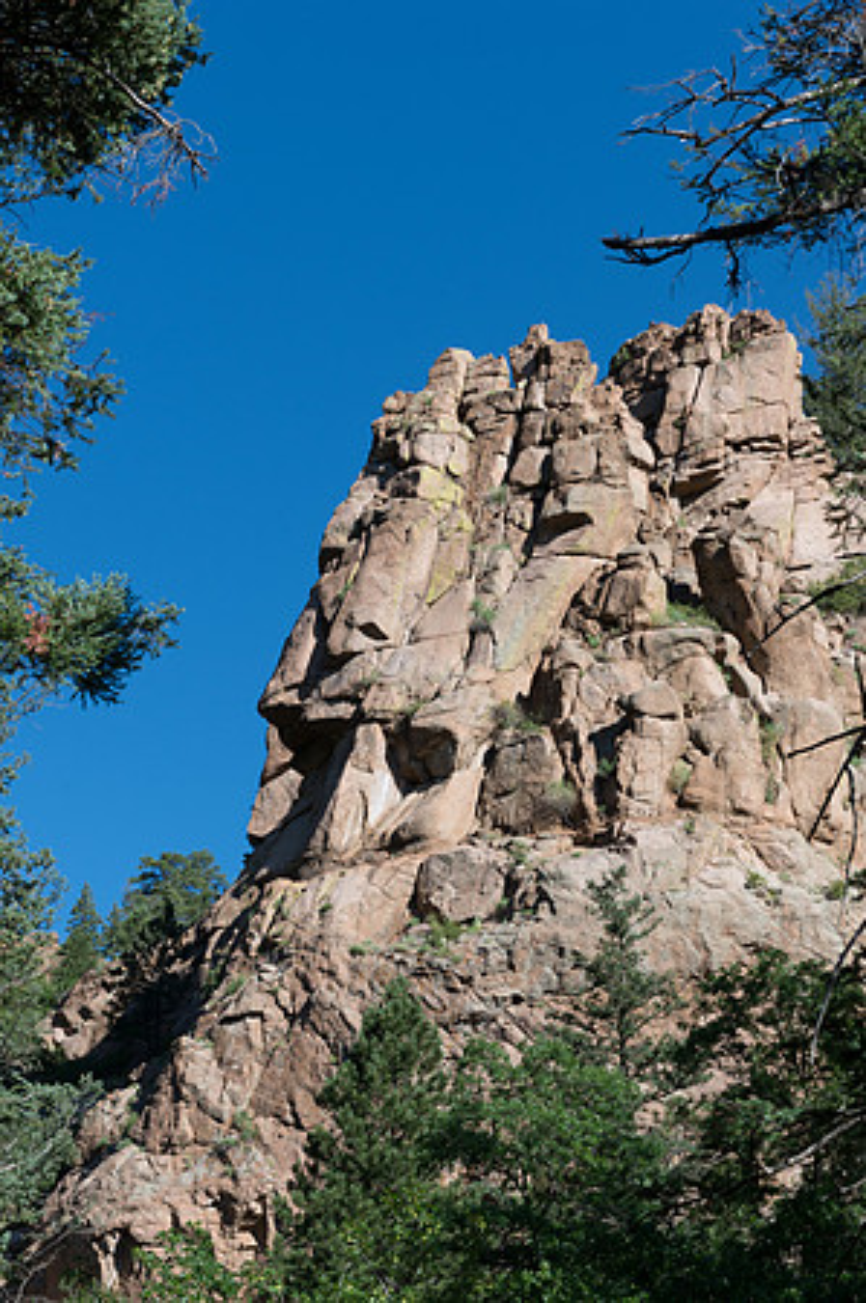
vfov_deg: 33.4
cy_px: 652
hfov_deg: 22.6
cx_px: 433
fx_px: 2170
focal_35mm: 60
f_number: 10
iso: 125
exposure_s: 1/160
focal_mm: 60
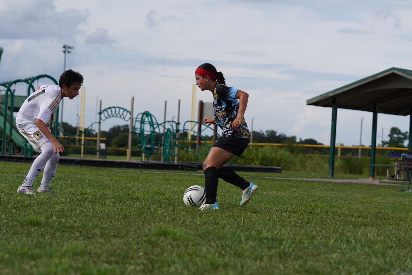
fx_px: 1202
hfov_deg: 19.4
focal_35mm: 105
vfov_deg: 13.1
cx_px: 206
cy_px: 138
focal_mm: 70
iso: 200
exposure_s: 1/2000
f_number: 4
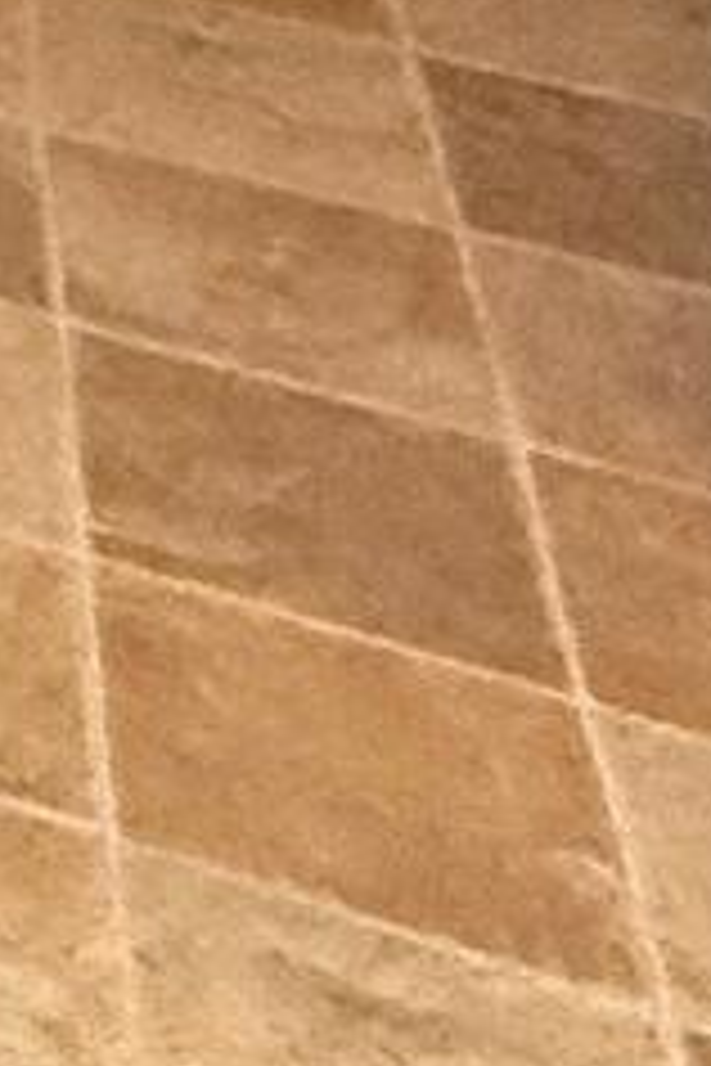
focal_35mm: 126
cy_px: -1255
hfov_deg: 7.6
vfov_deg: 13.3
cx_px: -2138
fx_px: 3732
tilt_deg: -11.2
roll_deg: -0.9
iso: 125
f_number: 2.2
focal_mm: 2.22
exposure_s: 1/99
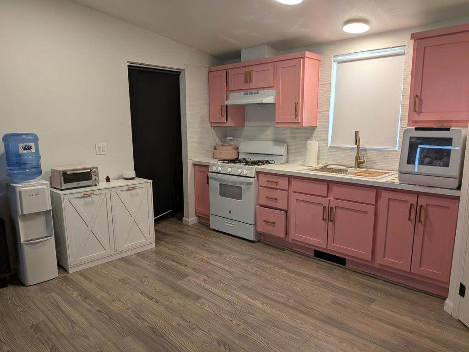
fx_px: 325
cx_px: 234
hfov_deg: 71.6
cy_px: 176
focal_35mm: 24
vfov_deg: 56.8
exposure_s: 1/40
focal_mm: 4.53
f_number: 1.7
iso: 40
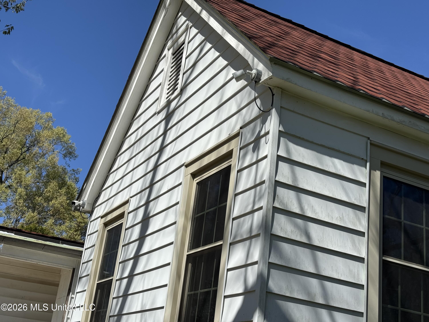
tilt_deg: +19.3
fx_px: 595
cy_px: 161
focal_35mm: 48
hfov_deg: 39.7
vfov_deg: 30.3
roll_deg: -7.2
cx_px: 214
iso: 64
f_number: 1.78
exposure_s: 1/4049
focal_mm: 6.76
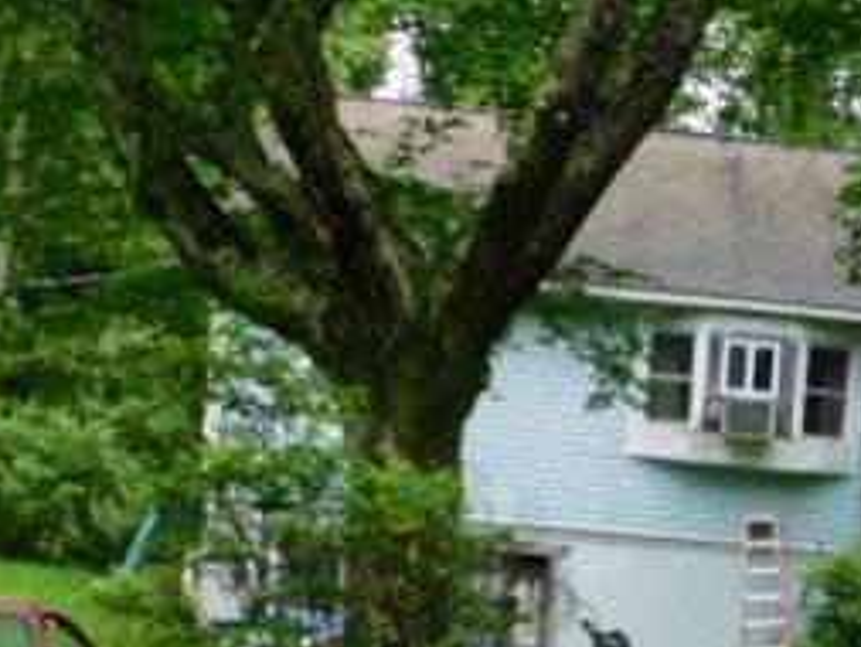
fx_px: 3210
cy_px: 814
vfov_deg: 11.2
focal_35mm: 129
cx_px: 943
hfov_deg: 14.9
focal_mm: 9
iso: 125
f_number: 3.8
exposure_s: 1/250
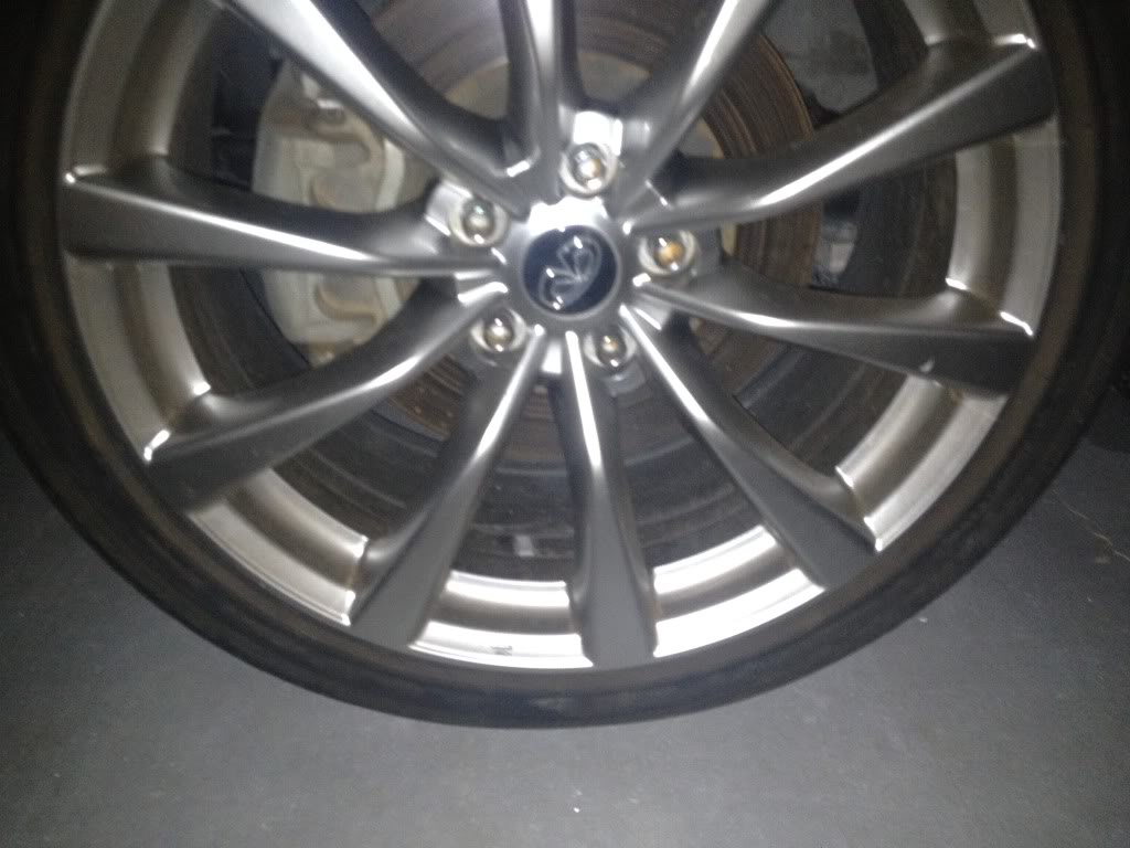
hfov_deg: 52.6
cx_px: 565
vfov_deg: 40.7
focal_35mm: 35
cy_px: 424
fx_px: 1143
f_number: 2.4
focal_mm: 4.3
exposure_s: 1/16
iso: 250
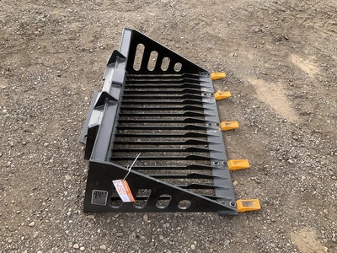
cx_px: 168
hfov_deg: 61.7
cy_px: 126
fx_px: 282
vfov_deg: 48.2
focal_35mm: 29
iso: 25
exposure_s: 1/450
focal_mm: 3
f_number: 1.8
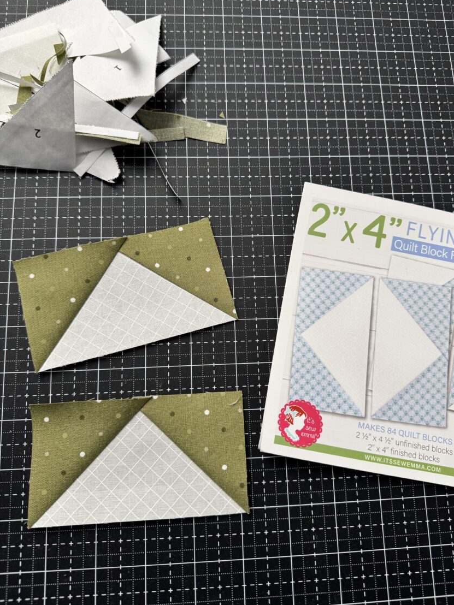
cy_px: 294
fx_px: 455
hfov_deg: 53.0
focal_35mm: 26
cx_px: 245
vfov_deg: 67.3
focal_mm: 6.76
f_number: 1.78
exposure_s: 1/121
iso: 160
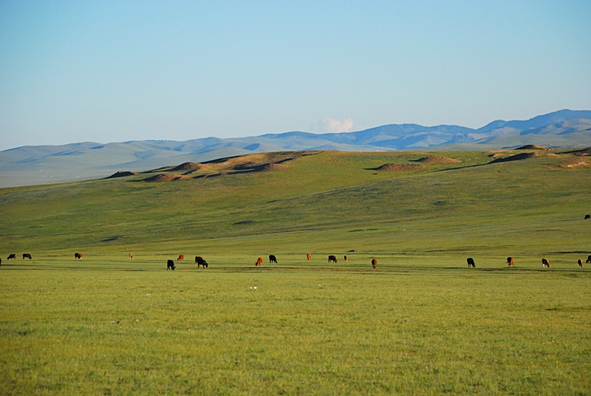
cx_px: 296
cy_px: 198
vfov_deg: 9.7
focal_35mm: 142
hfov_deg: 14.4
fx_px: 2343
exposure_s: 1/1000
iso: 400
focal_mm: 95
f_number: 6.3
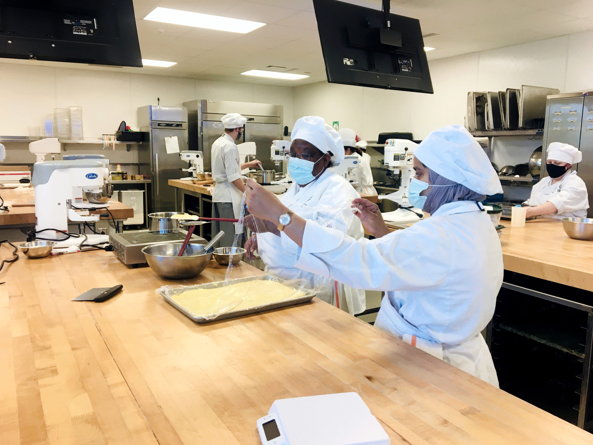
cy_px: 222
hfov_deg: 61.7
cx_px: 296
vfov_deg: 48.2
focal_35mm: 29
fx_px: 497
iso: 32
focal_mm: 4.15
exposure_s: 1/40
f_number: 2.2
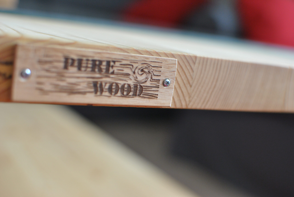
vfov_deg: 25.8
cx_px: 147
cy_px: 98
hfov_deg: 37.8
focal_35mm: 52
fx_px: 429
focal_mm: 35
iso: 400
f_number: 2.8
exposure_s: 1/60
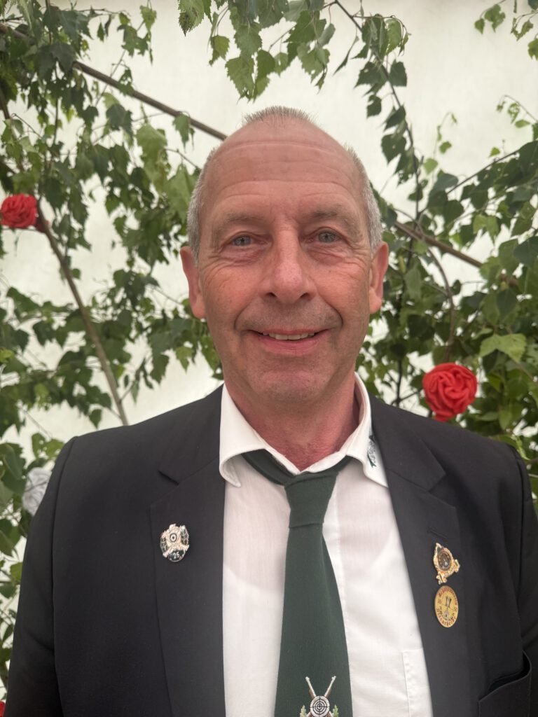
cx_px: 269
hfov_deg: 56.8
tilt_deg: -5.8
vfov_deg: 71.6
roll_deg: +0.4
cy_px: 358
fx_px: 497
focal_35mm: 24
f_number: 1.78
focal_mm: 6.76
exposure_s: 1/121
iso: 64
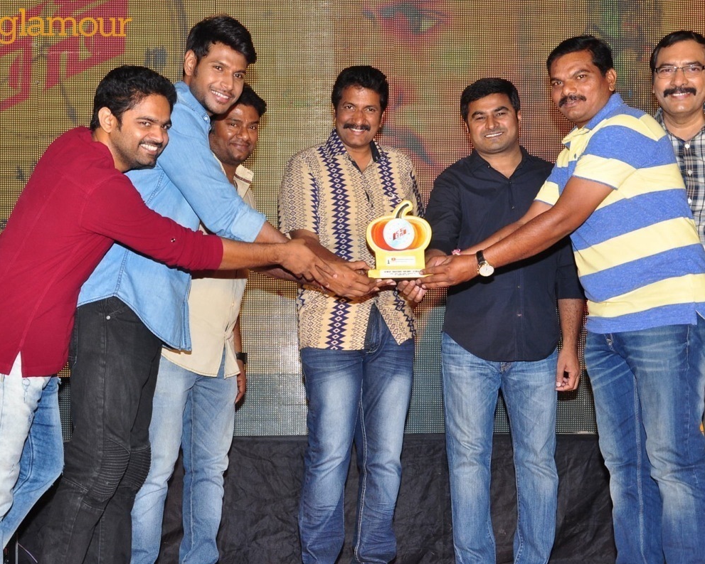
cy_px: 282
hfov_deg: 31.6
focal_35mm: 60
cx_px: 312
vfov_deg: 25.6
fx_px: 1243
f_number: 8
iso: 500
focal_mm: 35
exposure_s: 1/125
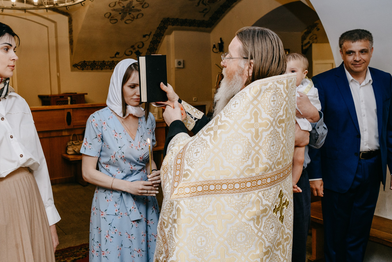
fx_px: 457
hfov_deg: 45.9
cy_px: 121
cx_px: 141
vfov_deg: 31.9
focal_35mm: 42
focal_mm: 28
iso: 500
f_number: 3.5
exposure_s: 1/160
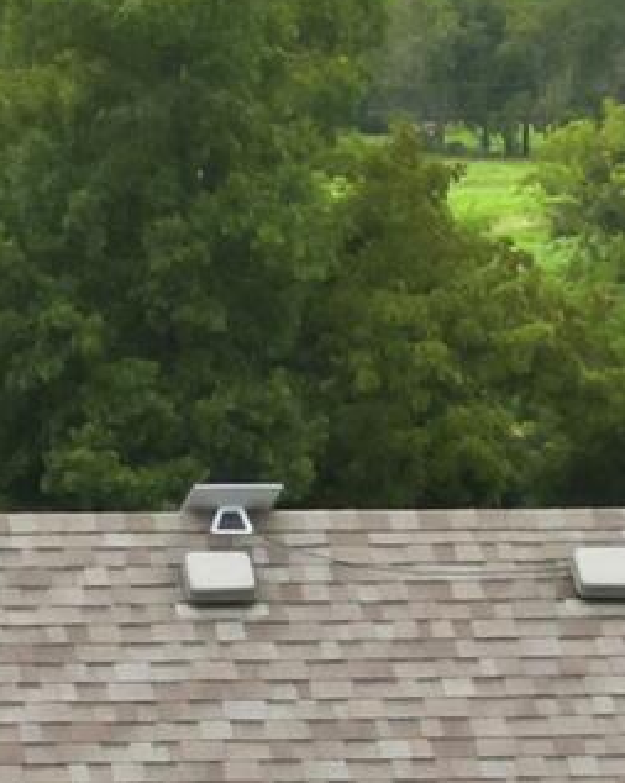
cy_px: 1767
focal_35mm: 185
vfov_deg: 9.5
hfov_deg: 8.2
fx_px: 4284
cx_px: -319
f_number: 1.7
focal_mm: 6.7
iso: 130
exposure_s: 1/1500
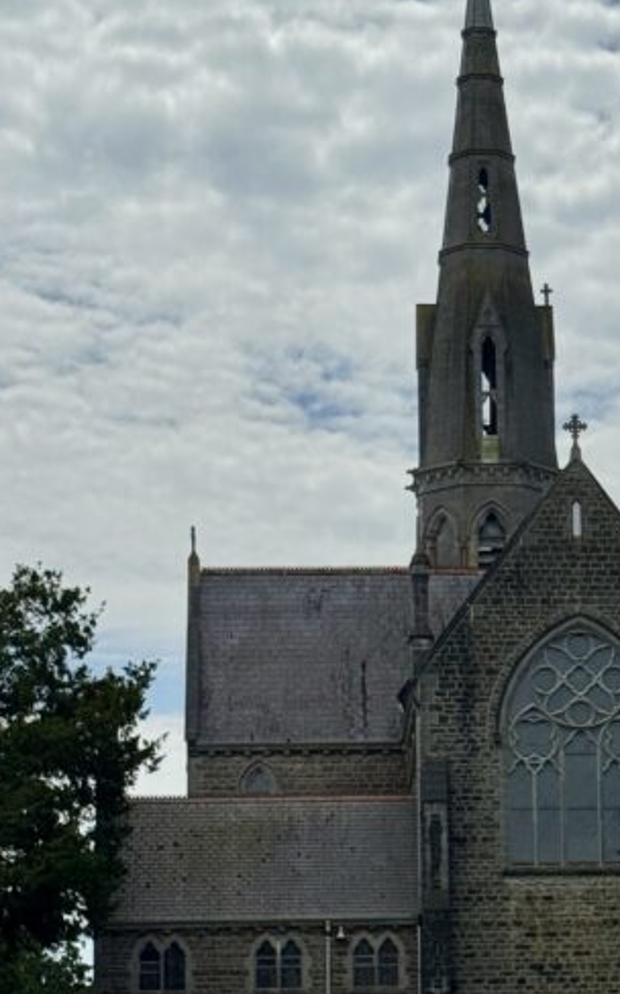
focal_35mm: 107
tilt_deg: +9.3
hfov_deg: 12.1
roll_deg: +2.6
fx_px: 2895
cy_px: 729
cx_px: 630
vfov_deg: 19.3
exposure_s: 1/15385
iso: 64
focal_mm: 6.76
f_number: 1.78
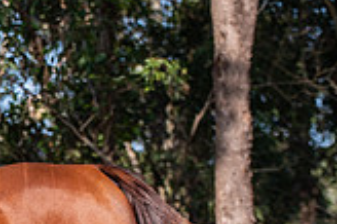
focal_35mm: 371
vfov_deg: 3.7
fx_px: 3469
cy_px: 269
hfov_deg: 5.5
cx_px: -181
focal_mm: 92
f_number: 3.2
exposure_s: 1/2000
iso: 200
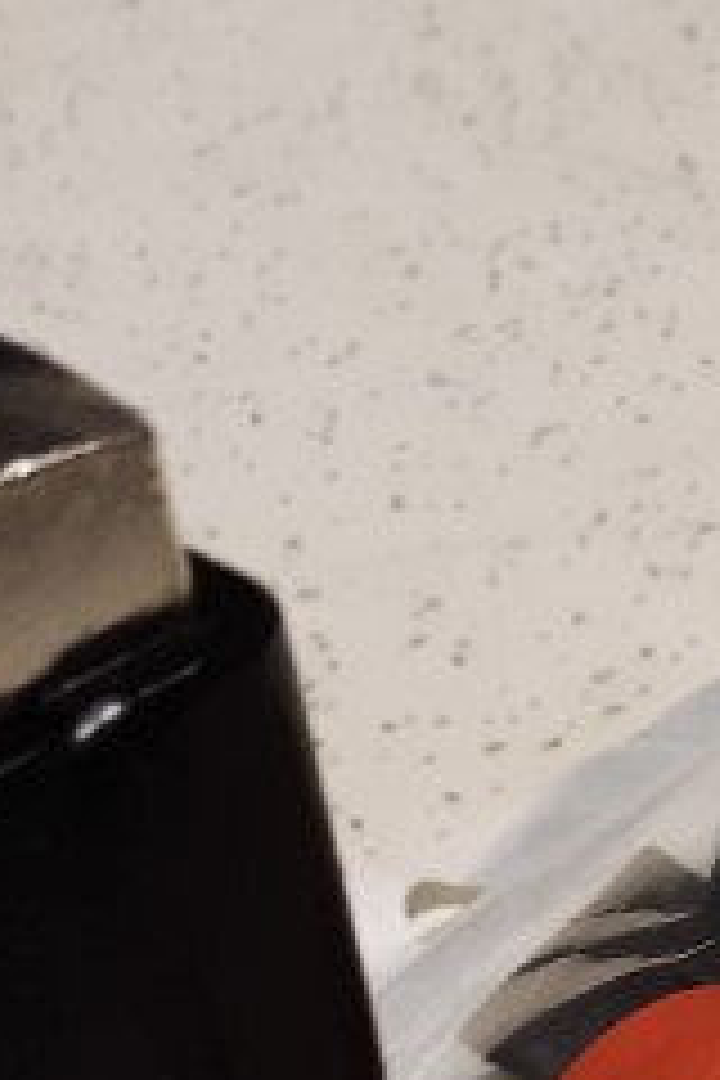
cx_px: 837
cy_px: 1580
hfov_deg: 10.9
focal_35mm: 124
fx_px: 3720
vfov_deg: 15.4
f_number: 1.7
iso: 160
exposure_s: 1/40
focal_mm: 3.7
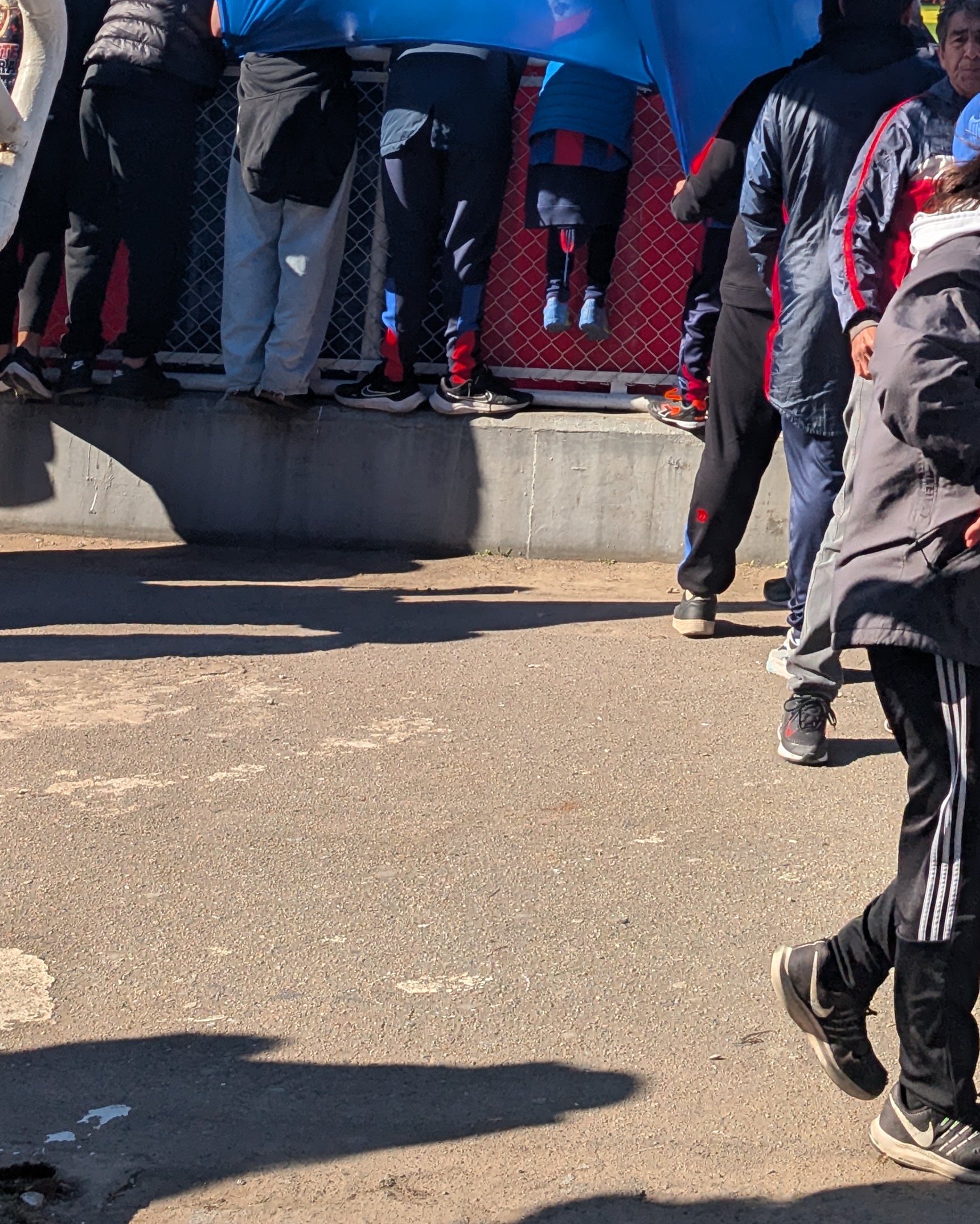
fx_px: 3226
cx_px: 1374
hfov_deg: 16.1
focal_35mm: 89
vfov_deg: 18.9
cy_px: -617
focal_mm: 6.9
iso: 22
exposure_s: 1/1517
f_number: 1.68
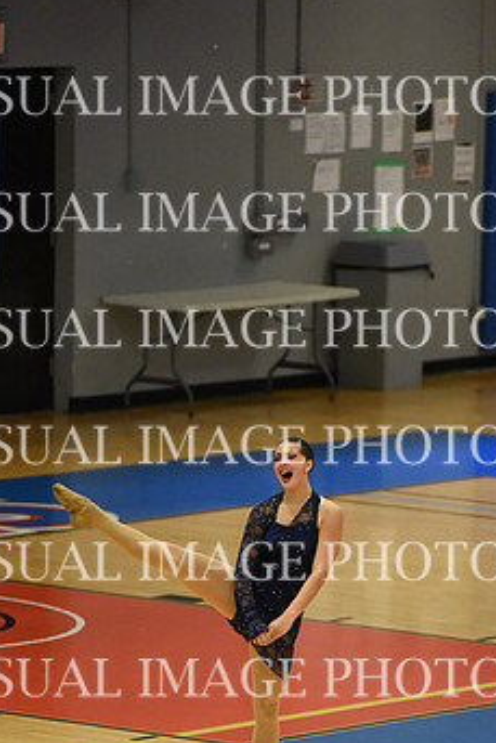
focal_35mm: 338
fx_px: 6978
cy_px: 620
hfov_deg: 4.1
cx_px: 309
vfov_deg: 6.1
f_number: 2.8
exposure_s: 1/1000
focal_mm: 200
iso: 8000
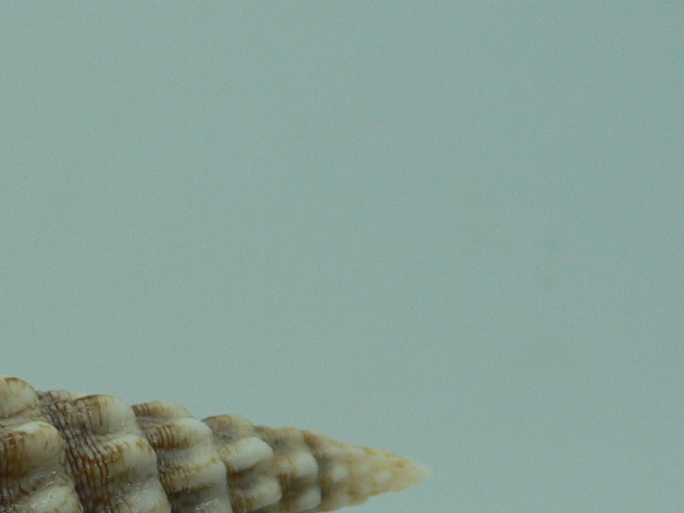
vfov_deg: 16.9
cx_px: -15
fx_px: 1660
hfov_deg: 22.3
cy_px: 595
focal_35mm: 84
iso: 80
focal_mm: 4.6
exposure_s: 1/60
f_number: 2.8
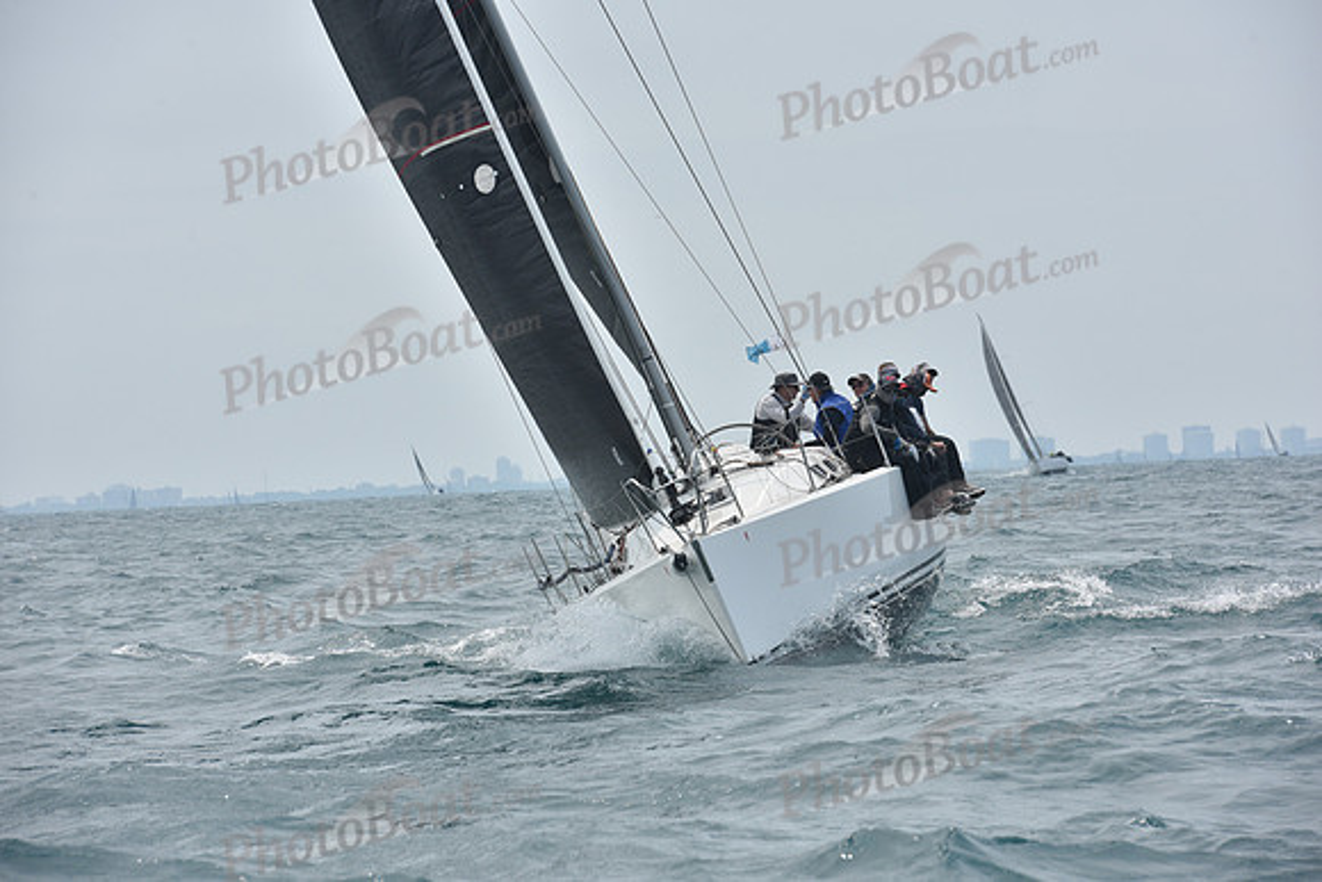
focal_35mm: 200
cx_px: 661
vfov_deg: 6.9
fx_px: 7346
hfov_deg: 10.3
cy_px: 441
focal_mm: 200
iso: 250
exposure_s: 1/800
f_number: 11
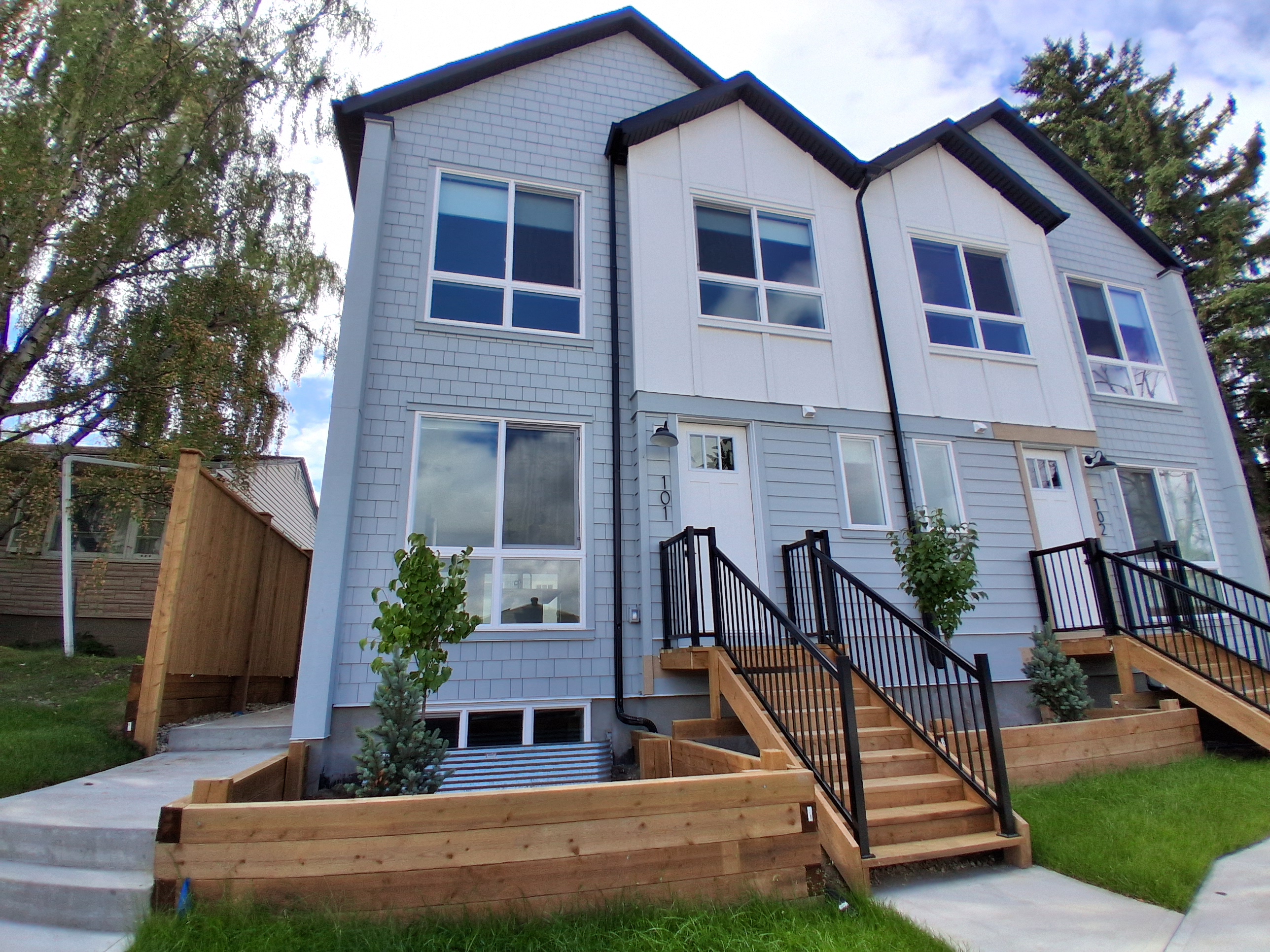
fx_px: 624
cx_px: 635
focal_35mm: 17
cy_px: 476
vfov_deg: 74.7
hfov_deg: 91.0
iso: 50
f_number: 2.2
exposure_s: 1/1481
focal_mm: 1.4
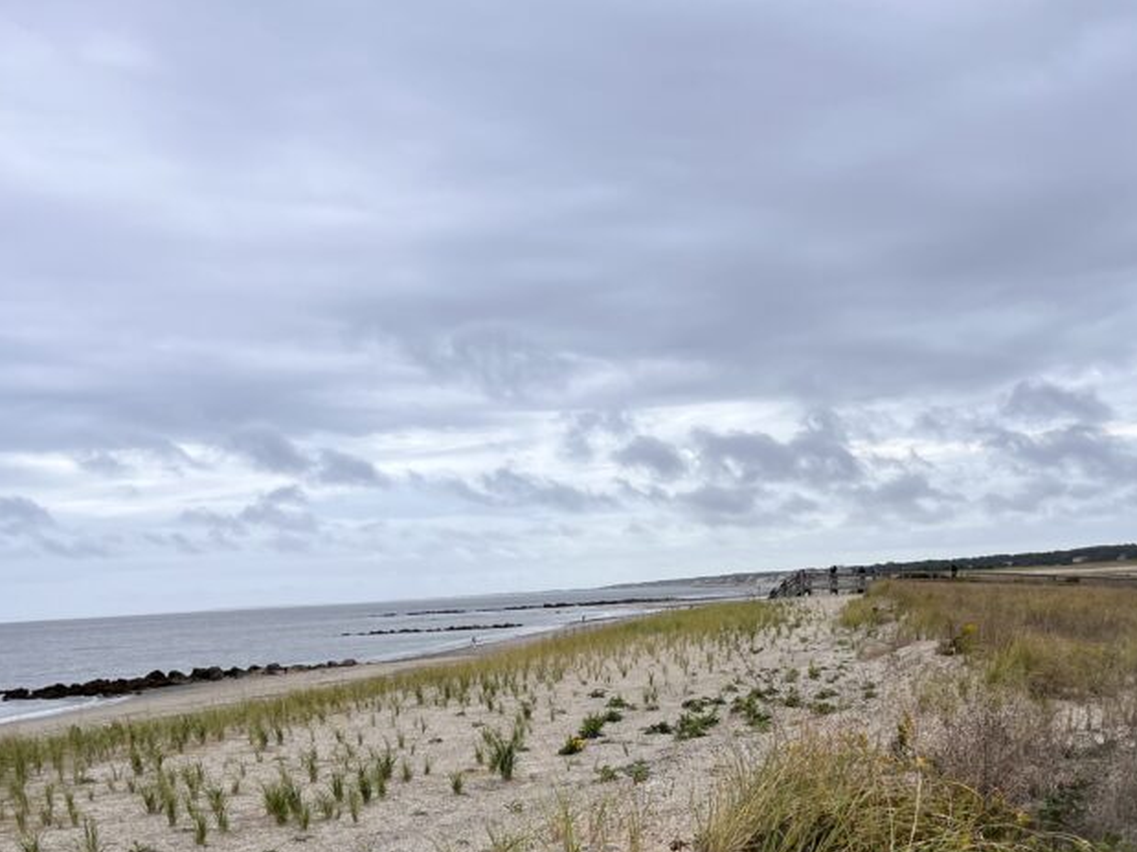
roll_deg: +2.9
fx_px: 1412
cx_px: 632
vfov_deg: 32.5
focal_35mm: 43
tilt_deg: -5.1
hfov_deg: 43.8
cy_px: 698
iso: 50
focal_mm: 5.7
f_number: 1.5
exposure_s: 1/2915
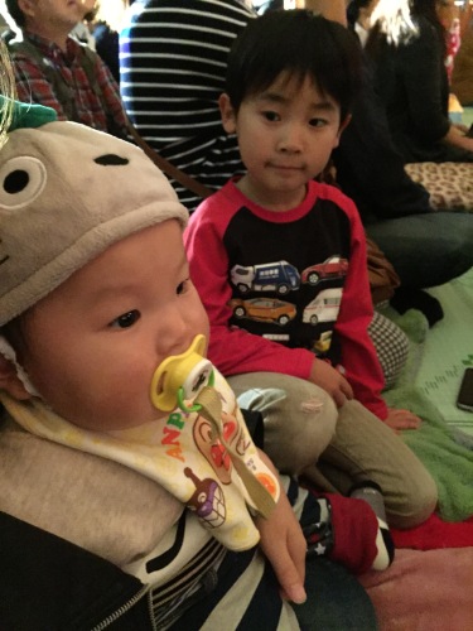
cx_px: 236
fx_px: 528
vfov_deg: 61.7
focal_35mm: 29
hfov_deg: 48.2
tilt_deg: -27.8
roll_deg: +0.4
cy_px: 316
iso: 2000
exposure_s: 1/15
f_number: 2.2
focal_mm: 4.15
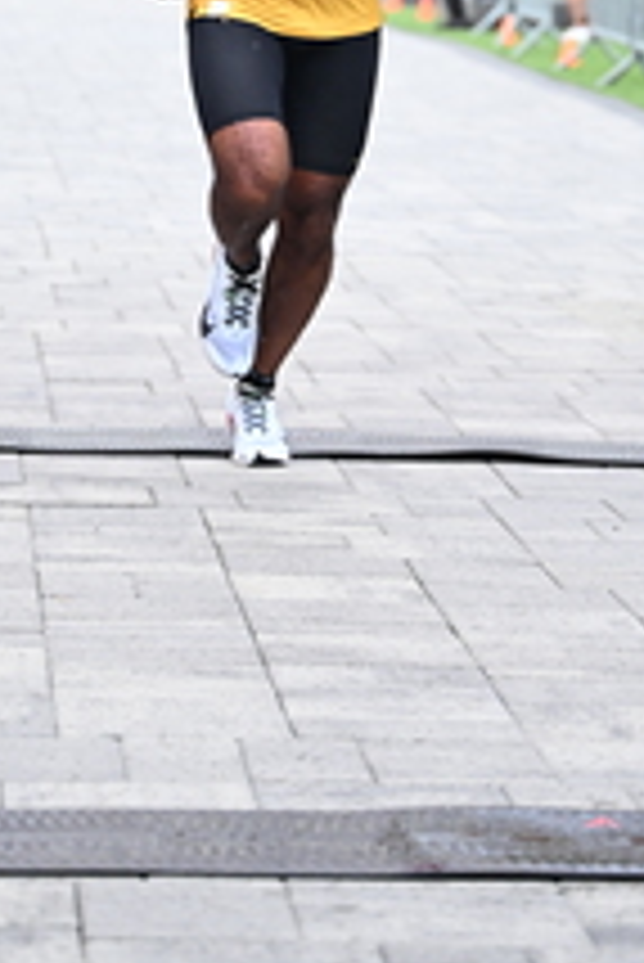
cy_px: -112
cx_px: 286
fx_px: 4956
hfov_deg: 7.4
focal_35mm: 185
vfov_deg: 11.0
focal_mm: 72
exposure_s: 1/1250
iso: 1250
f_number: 2.8
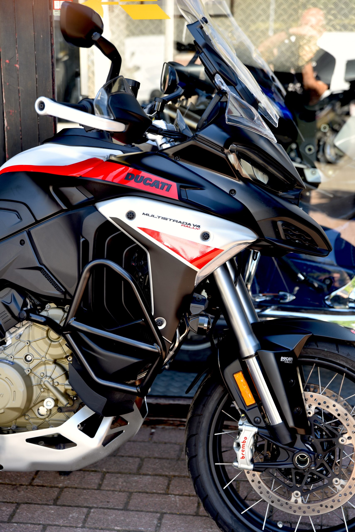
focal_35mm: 62
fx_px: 916
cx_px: 178
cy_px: 266
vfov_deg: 32.4
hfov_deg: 21.9
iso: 100
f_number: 4
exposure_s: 1/60
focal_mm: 62
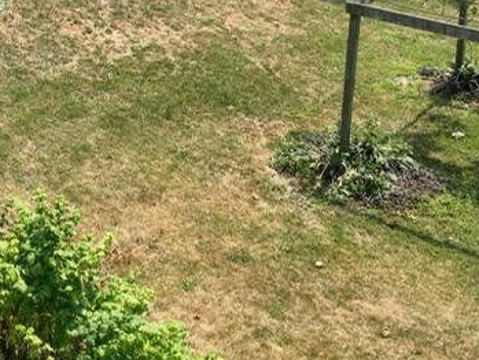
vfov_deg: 16.4
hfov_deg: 21.3
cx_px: -27
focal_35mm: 88
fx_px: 1218
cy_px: -17
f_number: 2.8
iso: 210
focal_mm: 12.29
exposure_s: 1/2000
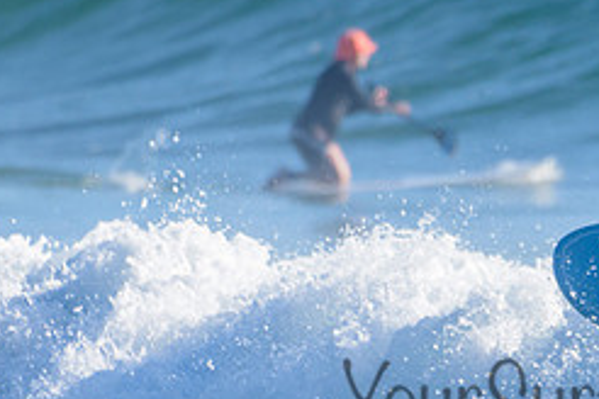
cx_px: 754
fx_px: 24025
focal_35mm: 1444
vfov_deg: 1.0
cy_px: 340
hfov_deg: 1.4
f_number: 5.6
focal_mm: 500
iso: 200
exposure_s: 1/2000
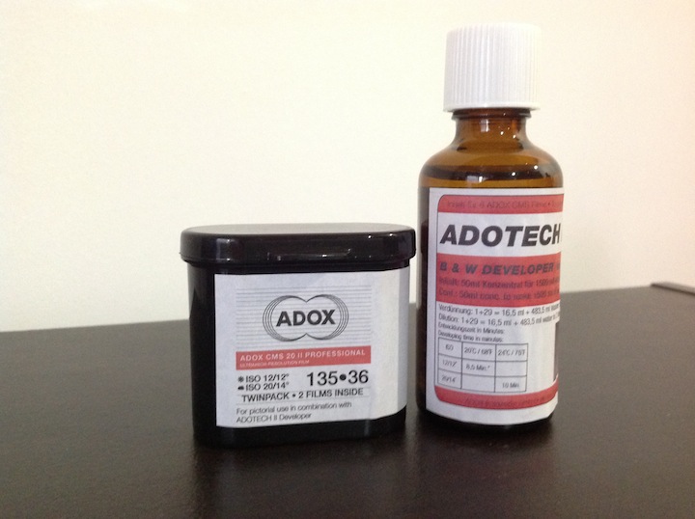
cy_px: 260
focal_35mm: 35
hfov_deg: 52.7
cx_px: 348
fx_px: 702
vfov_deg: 40.6
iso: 400
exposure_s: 1/15
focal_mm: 4.28
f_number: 2.4
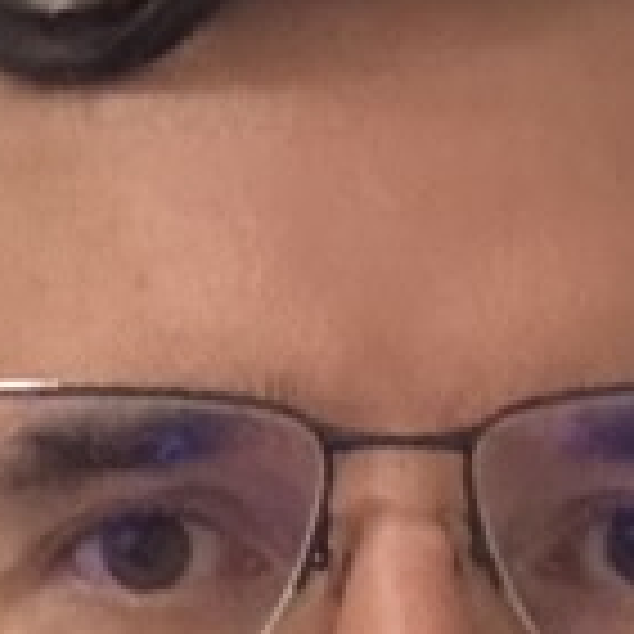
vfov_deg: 8.7
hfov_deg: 9.1
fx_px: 3978
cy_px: 1183
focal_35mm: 192
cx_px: 328
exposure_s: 1/17
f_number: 1.9
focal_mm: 2.69
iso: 640
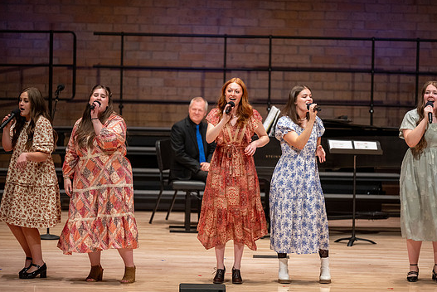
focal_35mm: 222
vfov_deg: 6.2
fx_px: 2696
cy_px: 151
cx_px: 238
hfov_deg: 9.3
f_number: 2.8
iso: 2000
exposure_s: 1/500
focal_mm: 200
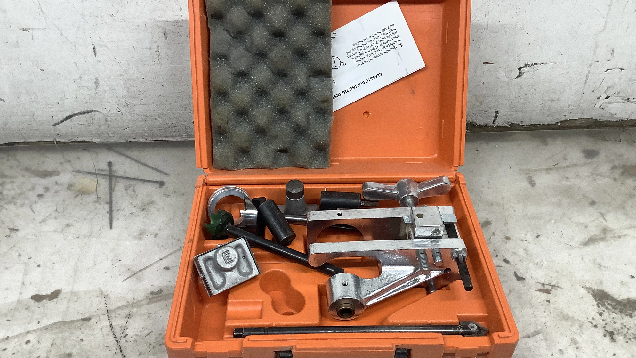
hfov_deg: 58.0
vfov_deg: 34.7
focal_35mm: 34
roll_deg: -1.6
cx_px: 318
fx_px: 573
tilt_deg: -40.5
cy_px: 179
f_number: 2.4
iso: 100
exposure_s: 1/120
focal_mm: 3.3
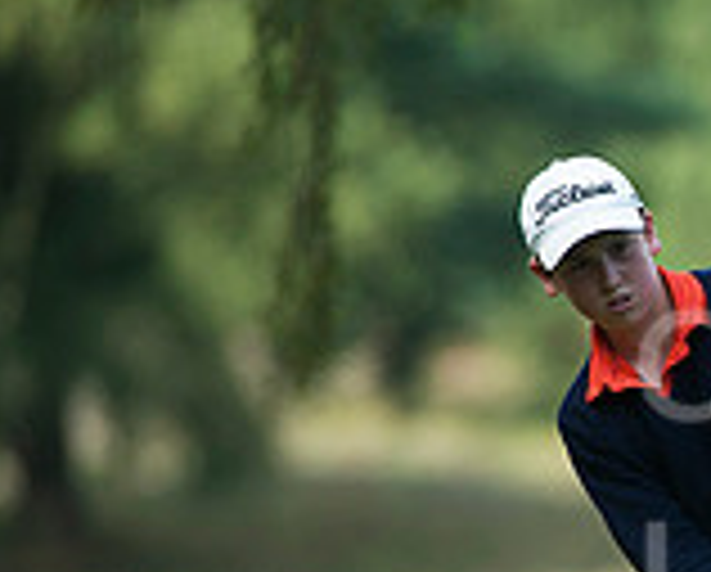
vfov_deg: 1.5
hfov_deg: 1.9
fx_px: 21735
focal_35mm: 1031
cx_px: 1228
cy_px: 640
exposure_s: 1/2000
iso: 400
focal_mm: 300
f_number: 4
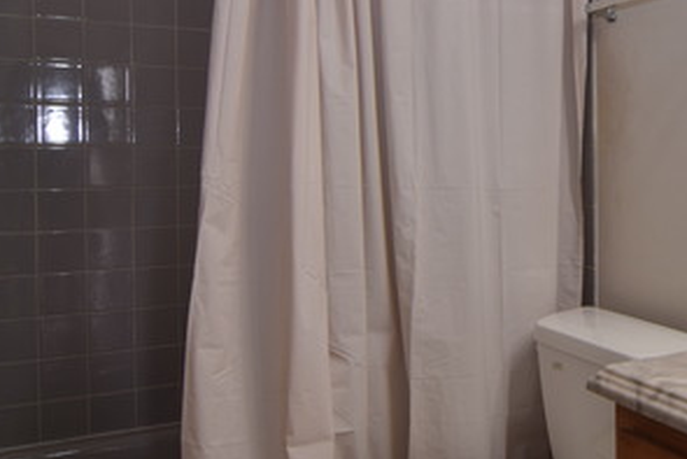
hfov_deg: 46.2
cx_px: 578
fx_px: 745
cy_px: 160
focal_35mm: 39
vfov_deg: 34.0
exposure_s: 1/10
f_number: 8
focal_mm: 12
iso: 200
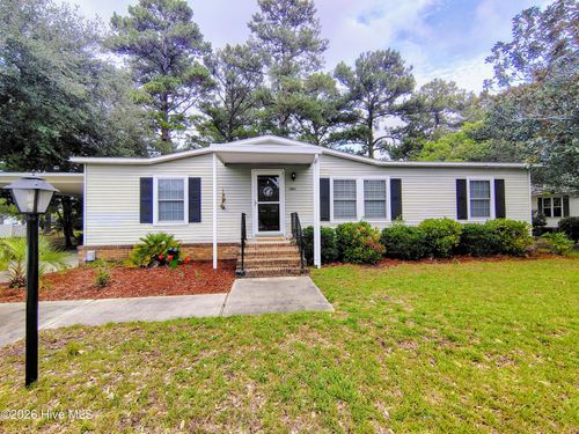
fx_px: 268
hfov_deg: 94.5
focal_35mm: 16
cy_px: 217
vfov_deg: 78.1
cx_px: 290
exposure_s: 1/386
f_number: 2.2
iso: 100
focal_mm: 2.13
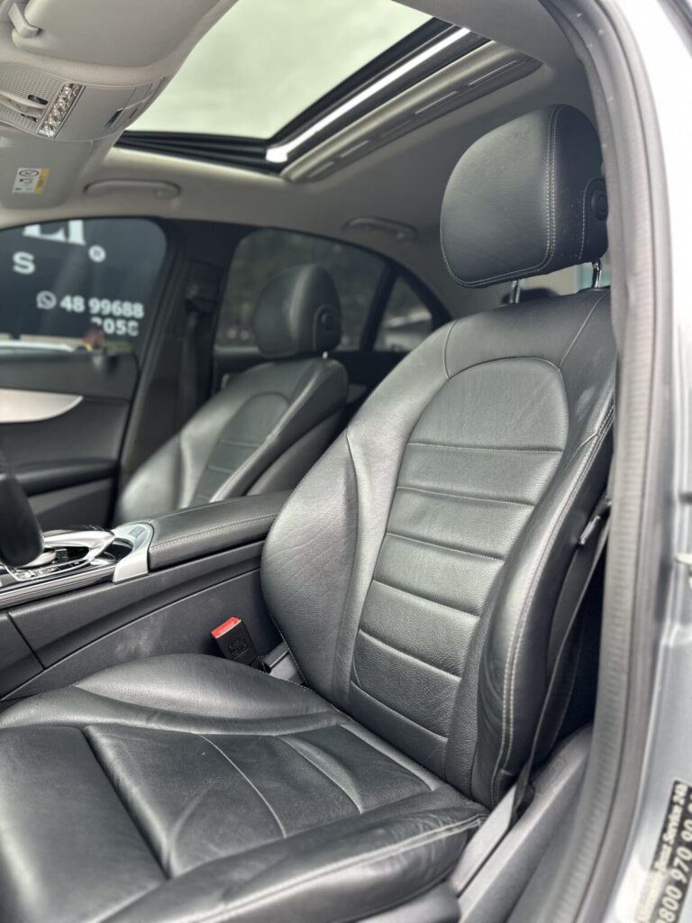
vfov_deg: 71.6
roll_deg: -0.5
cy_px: 462
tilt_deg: -4.2
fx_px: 640
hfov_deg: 56.8
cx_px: 346
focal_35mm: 24
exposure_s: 1/121
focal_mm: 6.86
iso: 80
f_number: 1.78
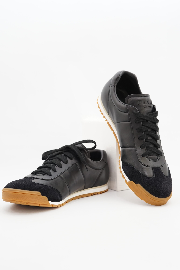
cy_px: 143
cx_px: 92
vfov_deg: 36.2
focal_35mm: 55
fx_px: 412
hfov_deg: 24.6
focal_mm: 50
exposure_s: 1/10
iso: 640
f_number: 6.3
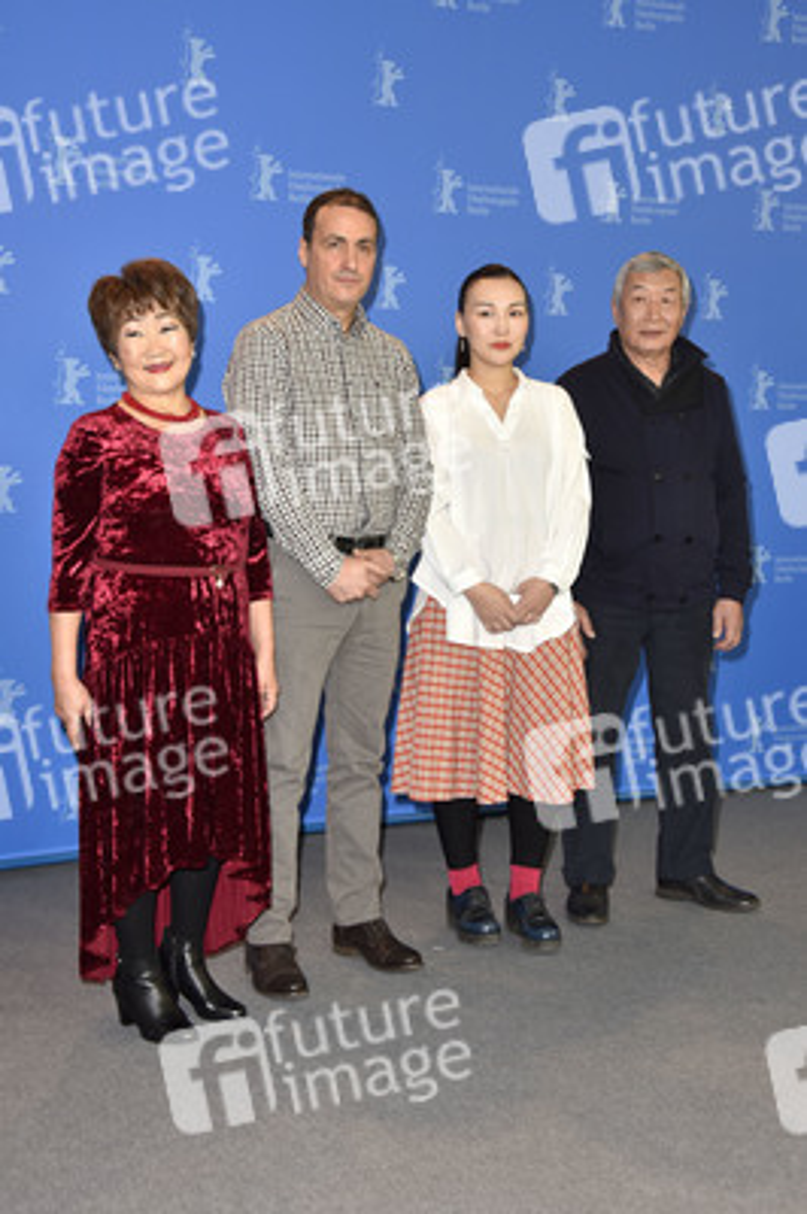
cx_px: 404
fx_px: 1617
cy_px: 607
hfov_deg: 28.0
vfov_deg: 41.1
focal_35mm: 48
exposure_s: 1/160
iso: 640
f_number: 6.3
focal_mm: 48
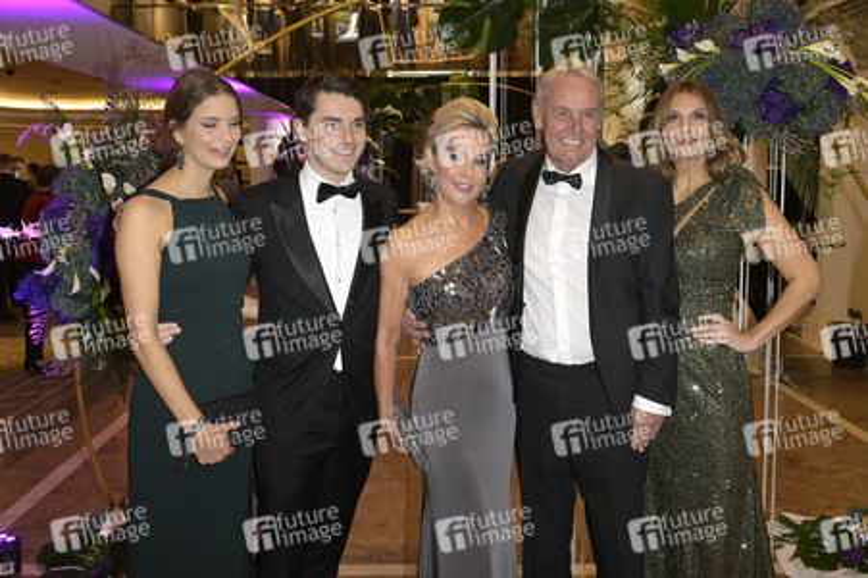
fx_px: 771
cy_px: 289
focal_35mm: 32
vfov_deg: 41.1
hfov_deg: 58.8
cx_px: 434
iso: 2500
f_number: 5.6
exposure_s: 1/80
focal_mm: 32
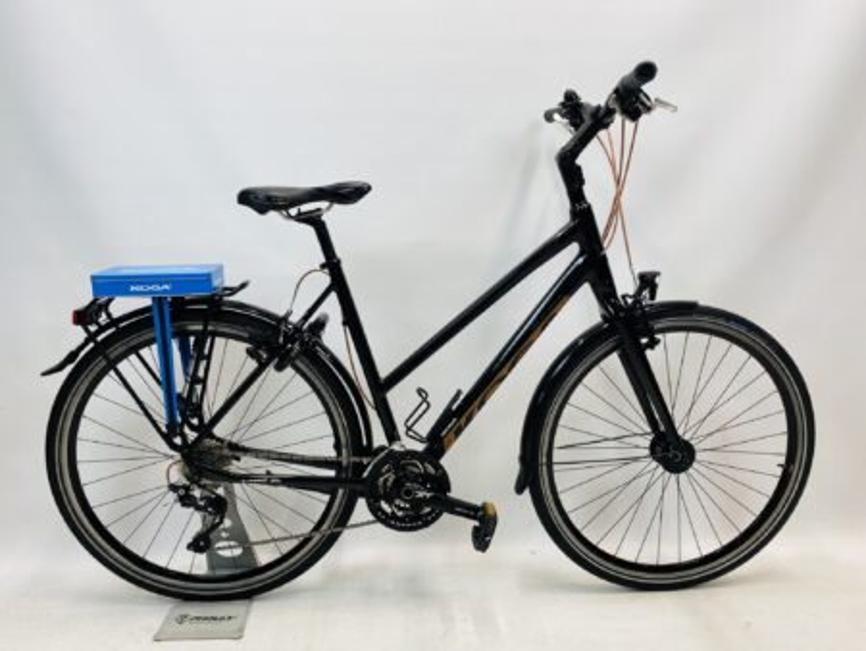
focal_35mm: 26
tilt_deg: -8.0
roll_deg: +0.4
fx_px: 651
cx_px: 433
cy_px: 326
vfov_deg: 53.1
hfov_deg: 67.3
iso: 50
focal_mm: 4.25
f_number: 1.8
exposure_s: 1/100
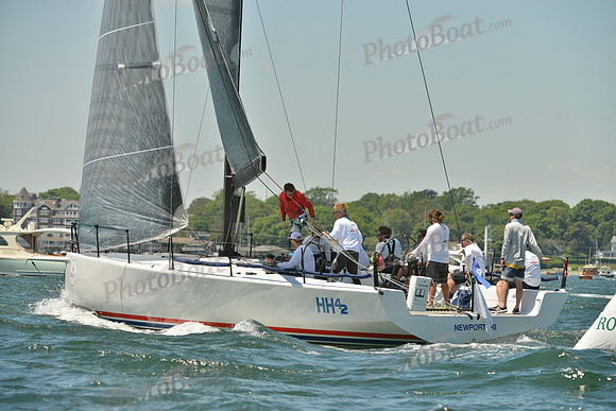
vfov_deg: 6.9
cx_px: 308
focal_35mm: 200
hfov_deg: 10.3
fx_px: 3423
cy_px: 206
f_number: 5.6
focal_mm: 200
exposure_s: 1/800
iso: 200
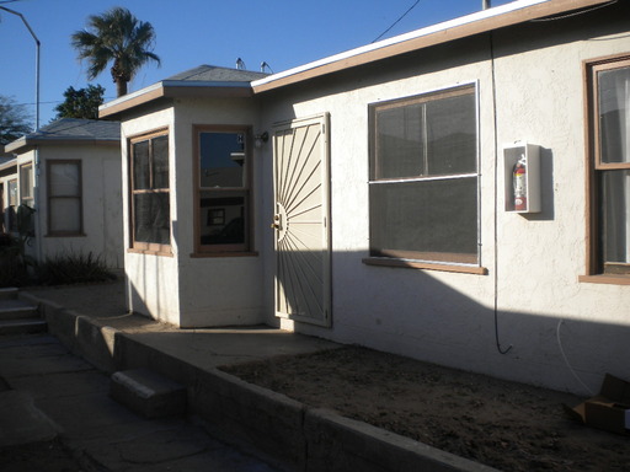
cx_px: 315
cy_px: 236
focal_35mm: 35
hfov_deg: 52.6
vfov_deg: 40.7
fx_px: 637
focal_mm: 6.3
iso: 80
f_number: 4.6
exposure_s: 1/646
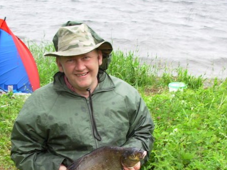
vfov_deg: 21.7
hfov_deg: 28.9
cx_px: 98
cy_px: 131
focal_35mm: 67
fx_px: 439
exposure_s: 1/60.4
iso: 50
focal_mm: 6.3
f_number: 2.9
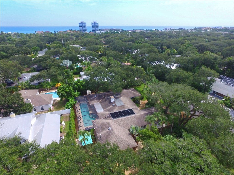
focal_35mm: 20
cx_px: 117
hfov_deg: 81.7
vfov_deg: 66.0
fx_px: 135
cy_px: 88
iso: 400
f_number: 2.8
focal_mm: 3.61
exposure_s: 1/2008
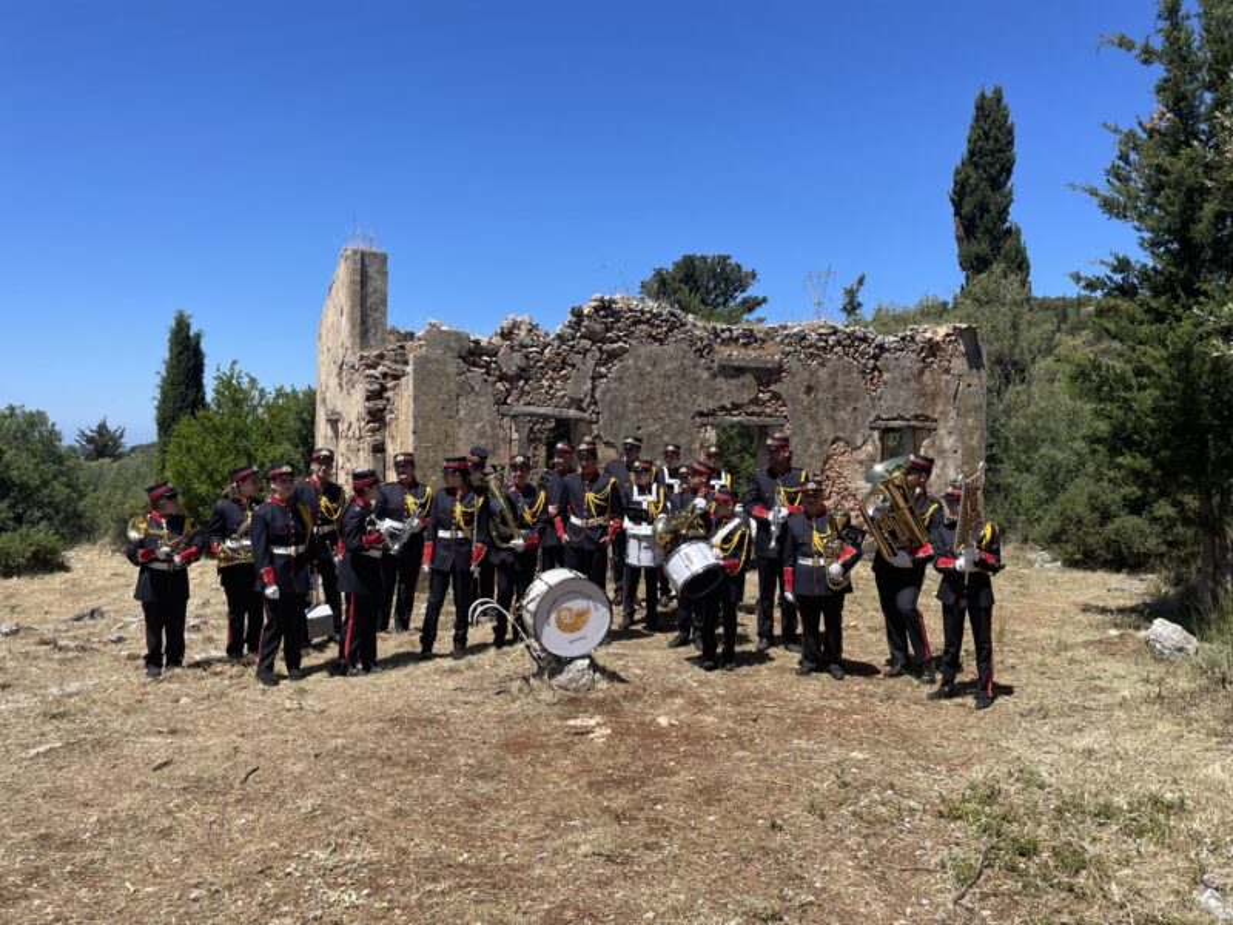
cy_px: 462
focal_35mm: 26
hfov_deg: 67.3
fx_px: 926
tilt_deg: -0.7
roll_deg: -1.4
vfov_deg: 53.1
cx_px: 616
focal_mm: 4.2
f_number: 1.6
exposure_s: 1/2959
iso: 32
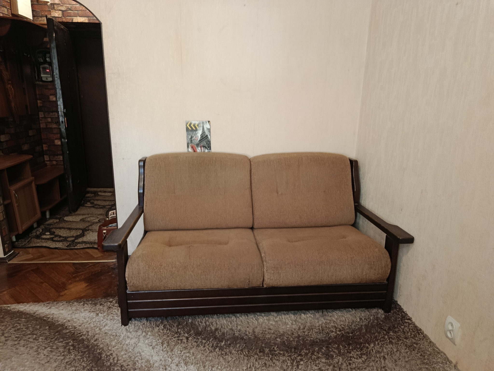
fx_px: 343
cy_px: 186
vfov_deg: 56.8
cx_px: 247
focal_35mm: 24
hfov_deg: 71.6
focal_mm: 5.24
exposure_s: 1/25
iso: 1816
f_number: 1.7
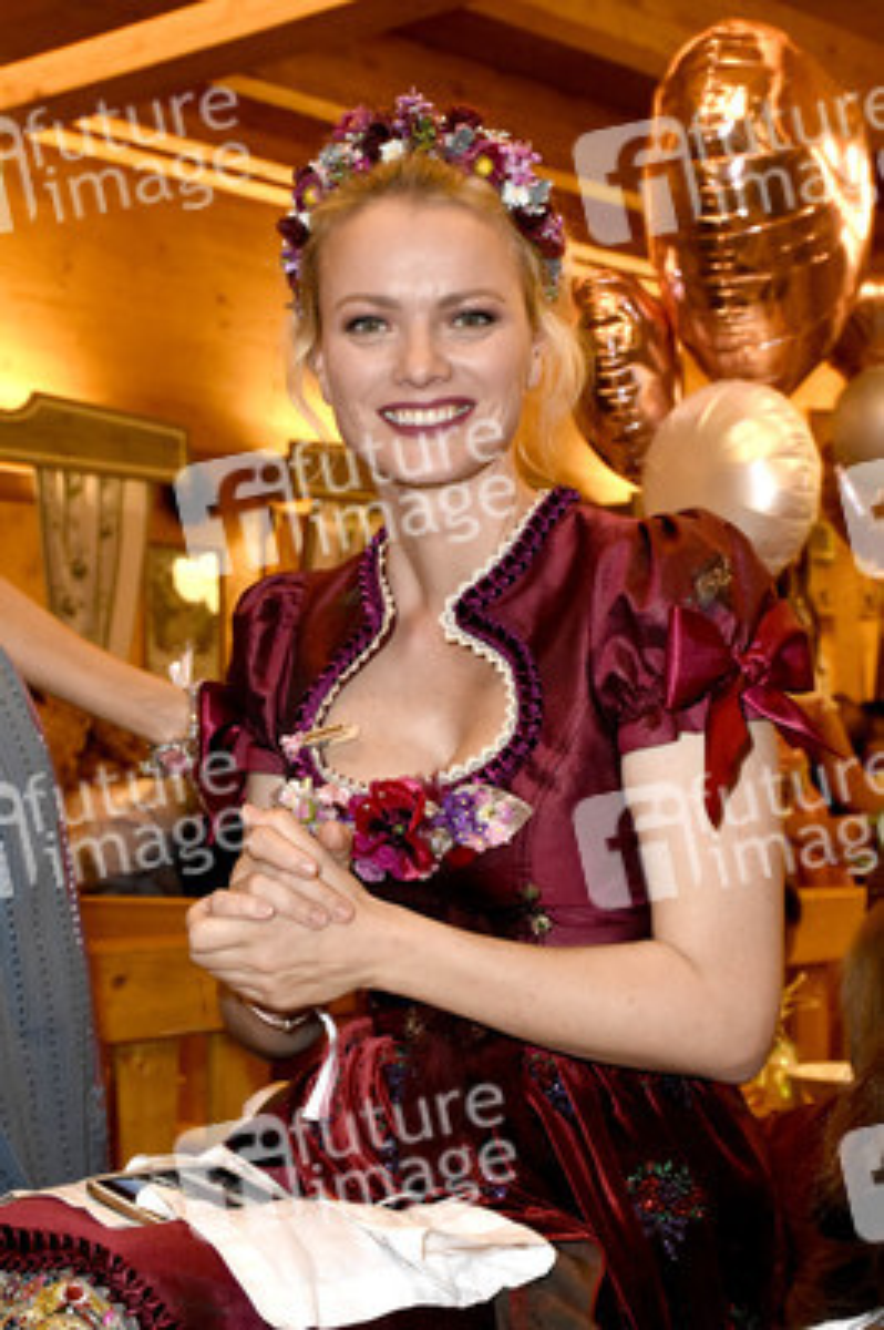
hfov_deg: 22.6
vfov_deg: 33.4
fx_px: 2214
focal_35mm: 60
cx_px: 442
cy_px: 665
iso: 5000
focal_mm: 40
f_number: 6.3
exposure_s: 1/125
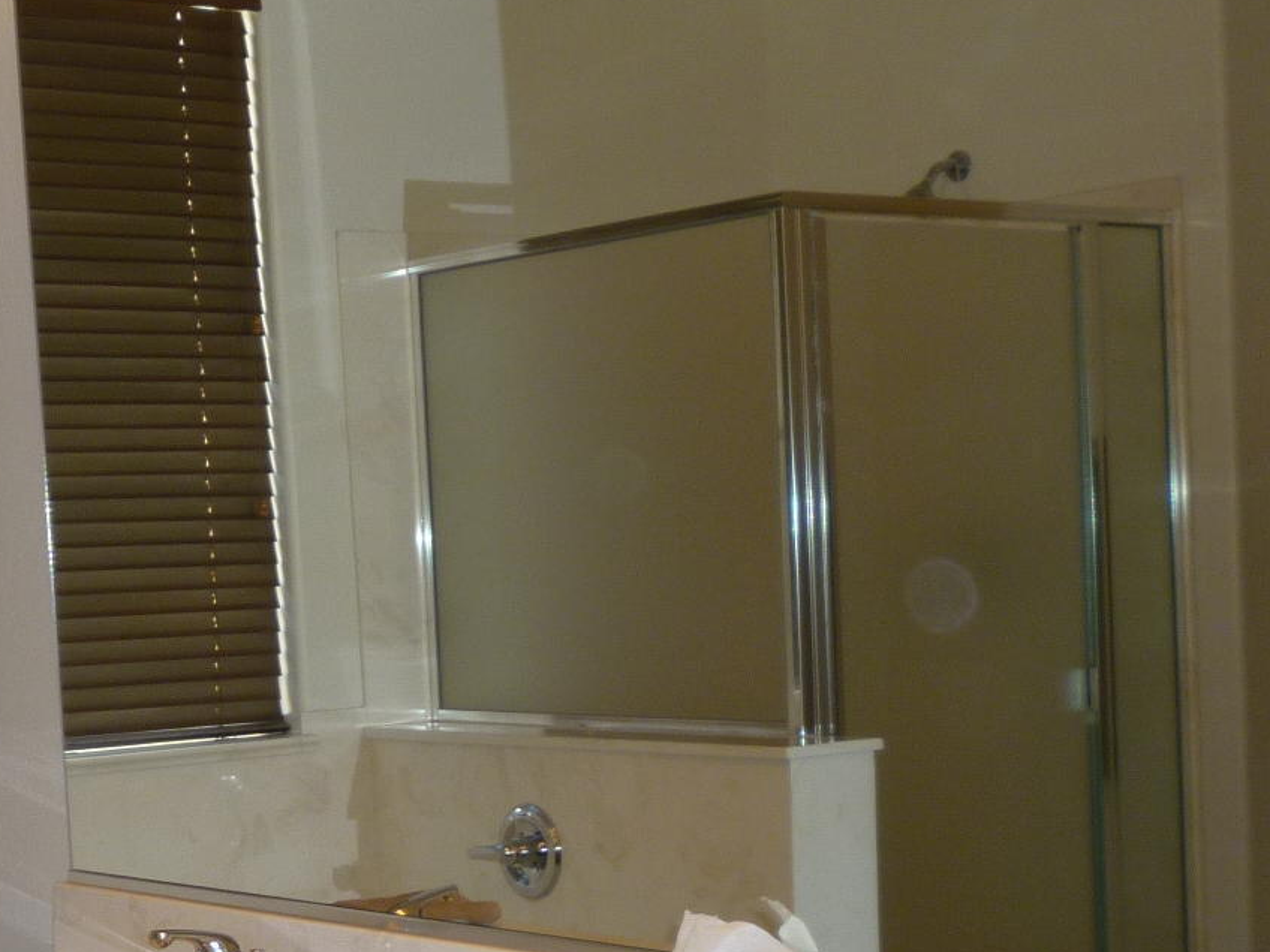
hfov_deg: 27.1
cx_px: 217
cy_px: 768
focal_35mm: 70
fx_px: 2568
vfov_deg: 20.8
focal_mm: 5.2
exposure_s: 1/60
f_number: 3.3
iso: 100
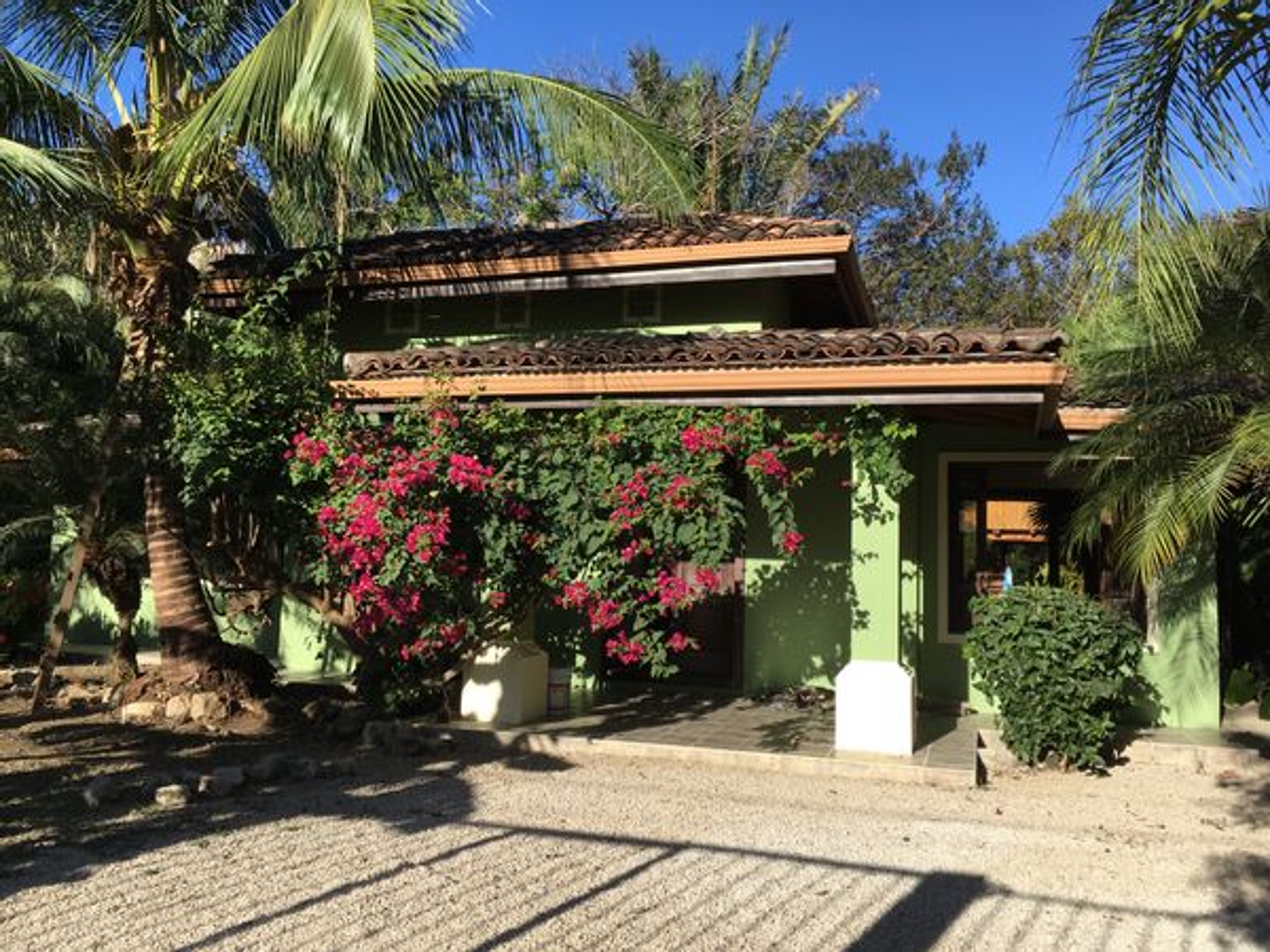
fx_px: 1064
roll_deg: -1.6
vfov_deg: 48.2
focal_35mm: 29
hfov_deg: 61.7
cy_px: 476
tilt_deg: +3.1
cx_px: 635
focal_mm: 4.15
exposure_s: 1/1374
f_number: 2.2
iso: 25
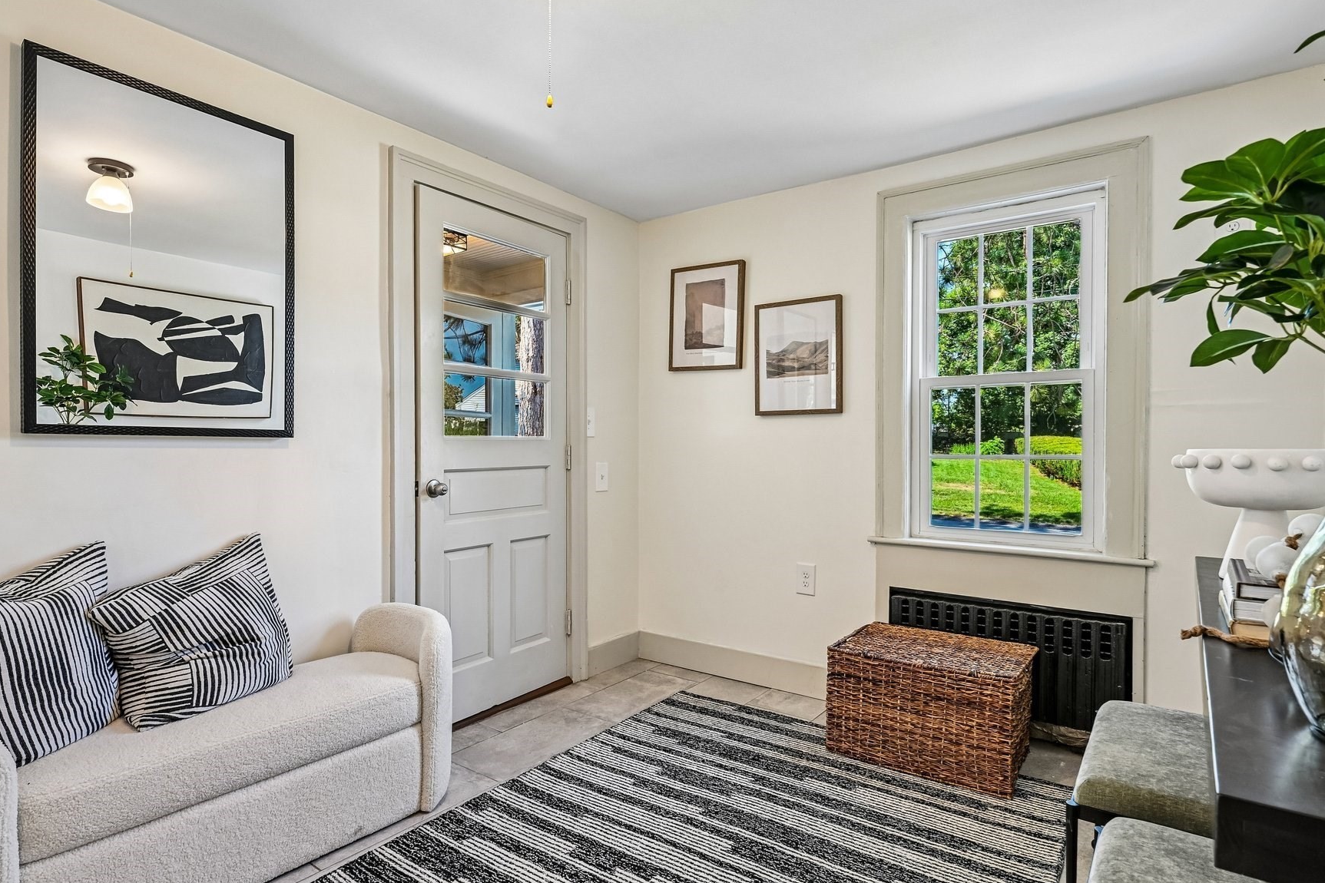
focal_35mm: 19
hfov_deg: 86.9
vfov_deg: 64.6
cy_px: 444
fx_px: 699
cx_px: 649
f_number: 8
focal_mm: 16
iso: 400
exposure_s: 1/13
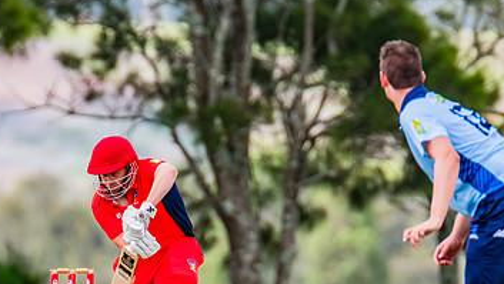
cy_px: 230
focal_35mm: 1314
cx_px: 123
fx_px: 17570
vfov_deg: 0.9
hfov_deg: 1.6
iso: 800
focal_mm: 600
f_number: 7.1
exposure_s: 1/1250
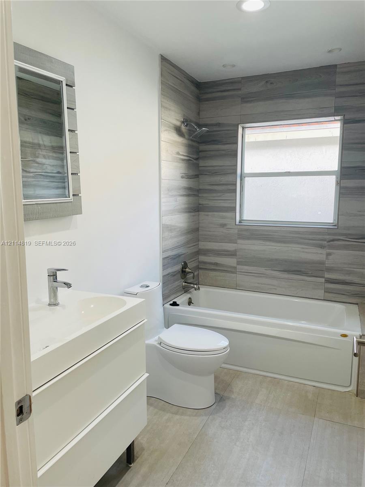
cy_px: 244
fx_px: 366
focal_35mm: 26
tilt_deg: -6.5
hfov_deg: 53.1
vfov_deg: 67.3
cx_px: 182
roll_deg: +0.8
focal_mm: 4.2
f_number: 1.6
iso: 40
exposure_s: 1/120
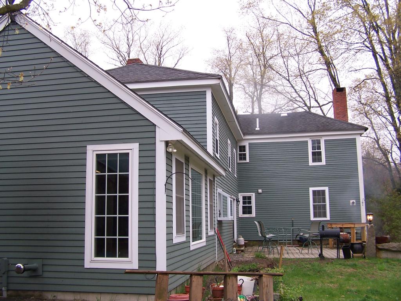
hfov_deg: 49.0
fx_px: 440
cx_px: 200
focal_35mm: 38
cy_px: 150
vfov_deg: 37.7
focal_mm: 6.3
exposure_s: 1/60
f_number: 2.8
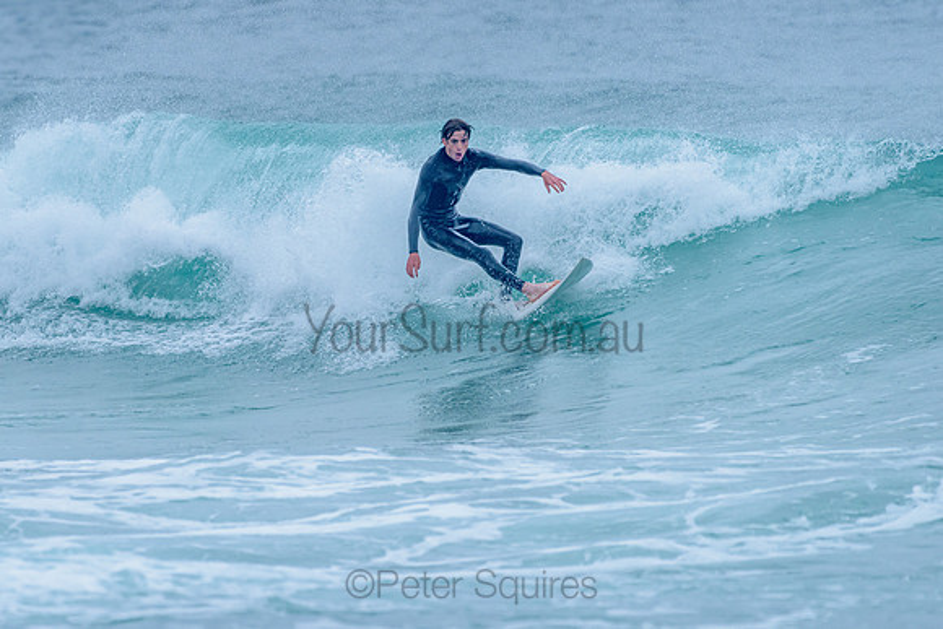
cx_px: 374
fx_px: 16447
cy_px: 250
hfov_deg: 3.3
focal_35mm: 628
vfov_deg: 2.2
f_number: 5.6
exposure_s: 1/2000
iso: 800
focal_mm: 500
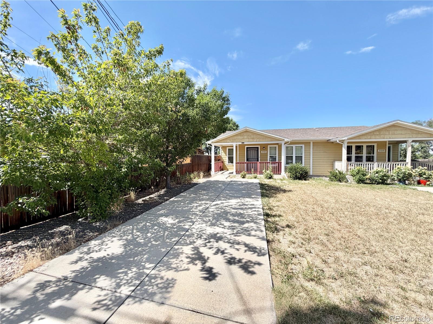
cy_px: 162
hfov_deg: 102.1
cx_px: 216
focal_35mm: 14
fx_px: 175
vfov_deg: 85.7
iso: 25
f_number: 2.2
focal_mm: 2.22
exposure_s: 1/770
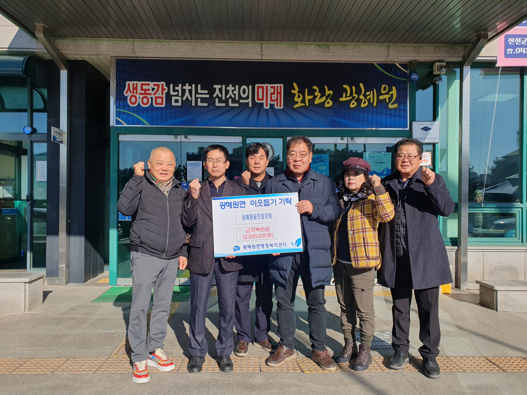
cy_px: 198
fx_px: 396
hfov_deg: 67.3
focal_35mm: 26
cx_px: 264
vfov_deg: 53.1
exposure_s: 1/2200
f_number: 2.4
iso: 50
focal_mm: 4.32
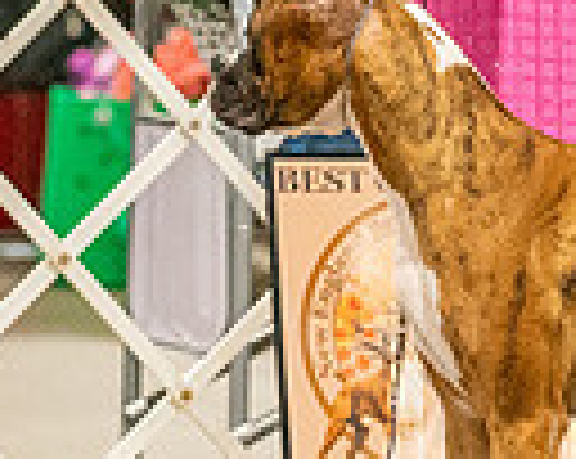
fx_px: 11796
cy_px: 50
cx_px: 502
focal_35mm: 693
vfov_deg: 2.2
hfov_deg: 2.8
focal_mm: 140
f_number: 3.5
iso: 6400
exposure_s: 1/250
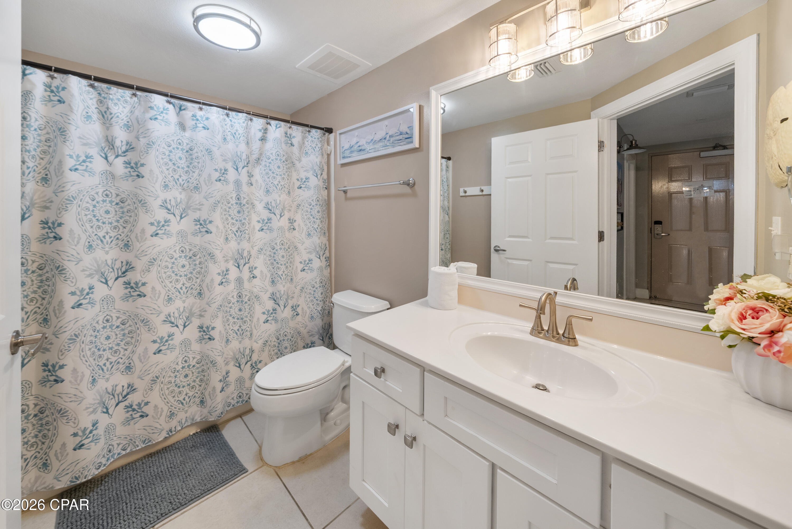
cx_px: 396
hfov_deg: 112.6
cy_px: 264
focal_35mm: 12
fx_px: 264
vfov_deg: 90.1
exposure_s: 1/4
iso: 320
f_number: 7.1
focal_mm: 12
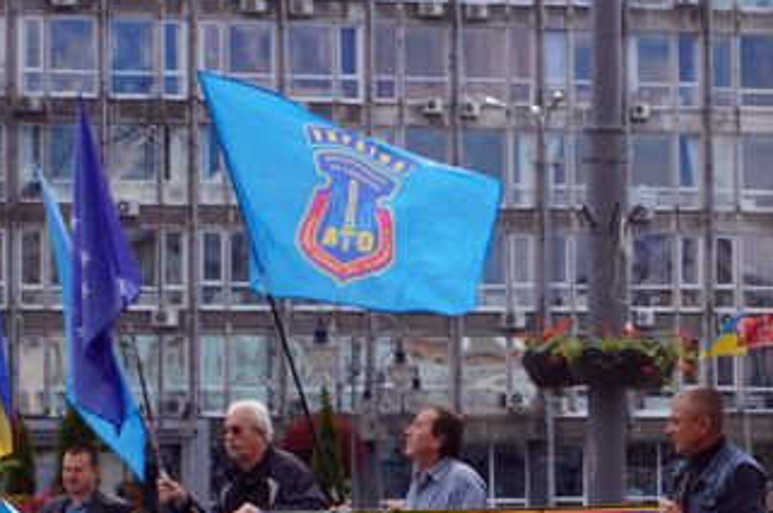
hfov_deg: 13.9
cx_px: 616
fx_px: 3154
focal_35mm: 147
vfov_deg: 9.3
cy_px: 415
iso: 100
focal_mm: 45
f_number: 10
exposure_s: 1/125
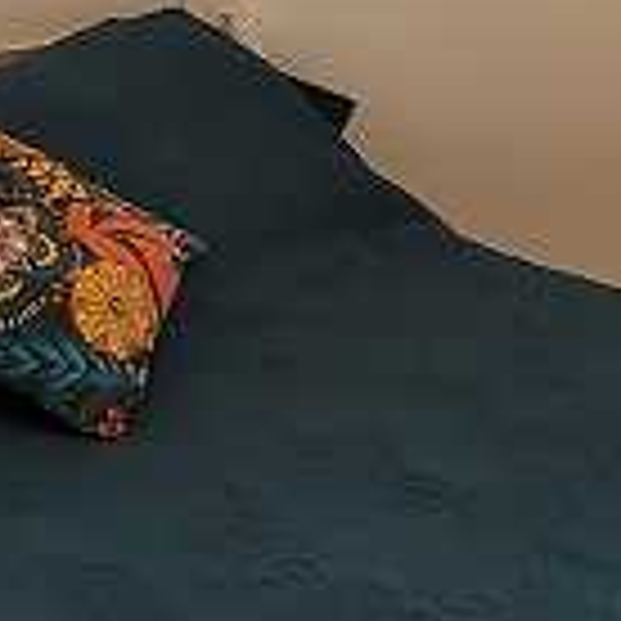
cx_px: 796
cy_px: 284
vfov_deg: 20.9
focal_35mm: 83
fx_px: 1685
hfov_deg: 19.4
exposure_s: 1/50
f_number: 2.2
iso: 80
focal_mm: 1.74
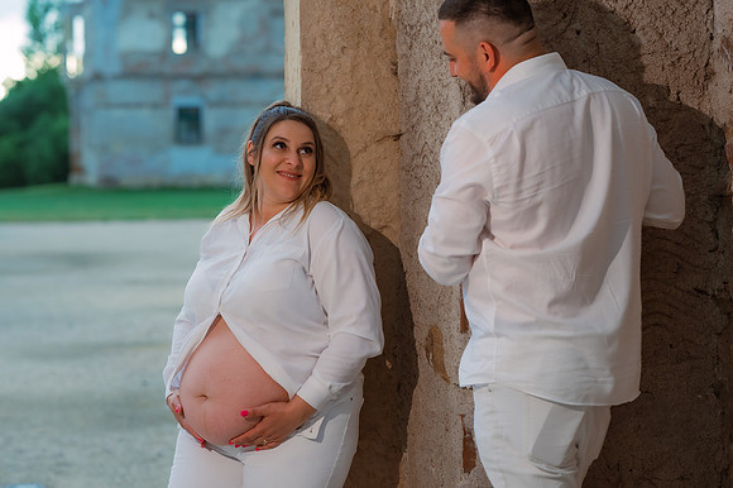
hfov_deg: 20.7
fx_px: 2007
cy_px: 267
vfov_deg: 13.9
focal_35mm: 99
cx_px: 401
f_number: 3.2
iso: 1600
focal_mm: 85
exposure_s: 1/200
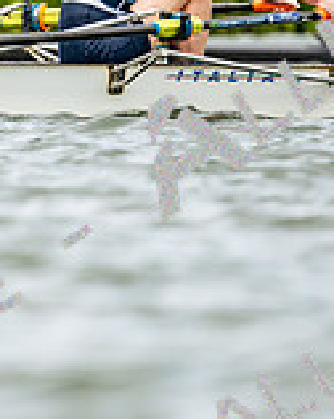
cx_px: -80
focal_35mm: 2074
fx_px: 25677
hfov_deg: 0.7
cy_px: -30
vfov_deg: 0.9
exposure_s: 1/2000
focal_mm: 600
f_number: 6.3
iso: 500
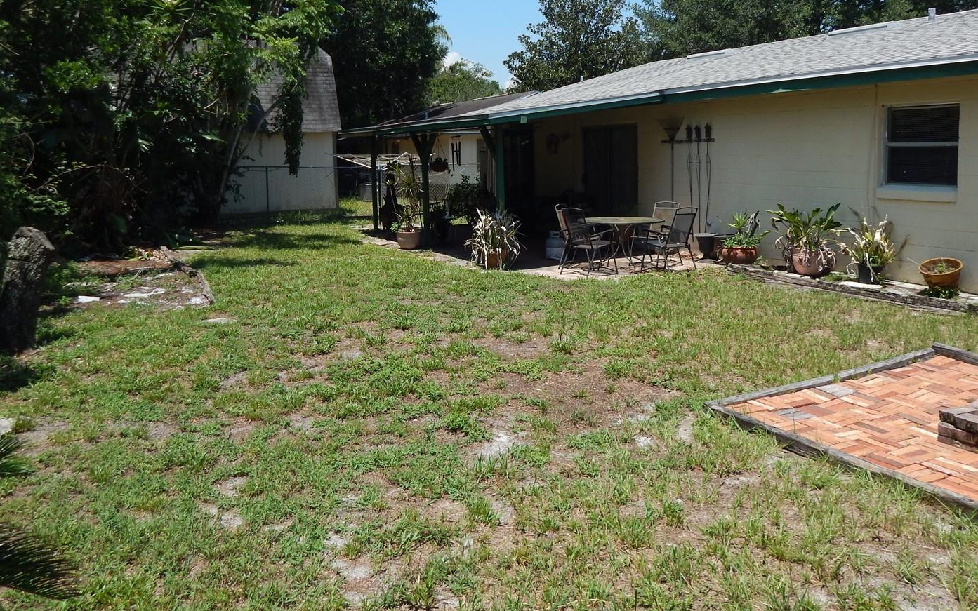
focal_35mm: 28
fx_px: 746
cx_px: 502
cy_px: 216
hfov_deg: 66.5
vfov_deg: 44.1
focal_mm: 4
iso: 125
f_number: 6
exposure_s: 1/500
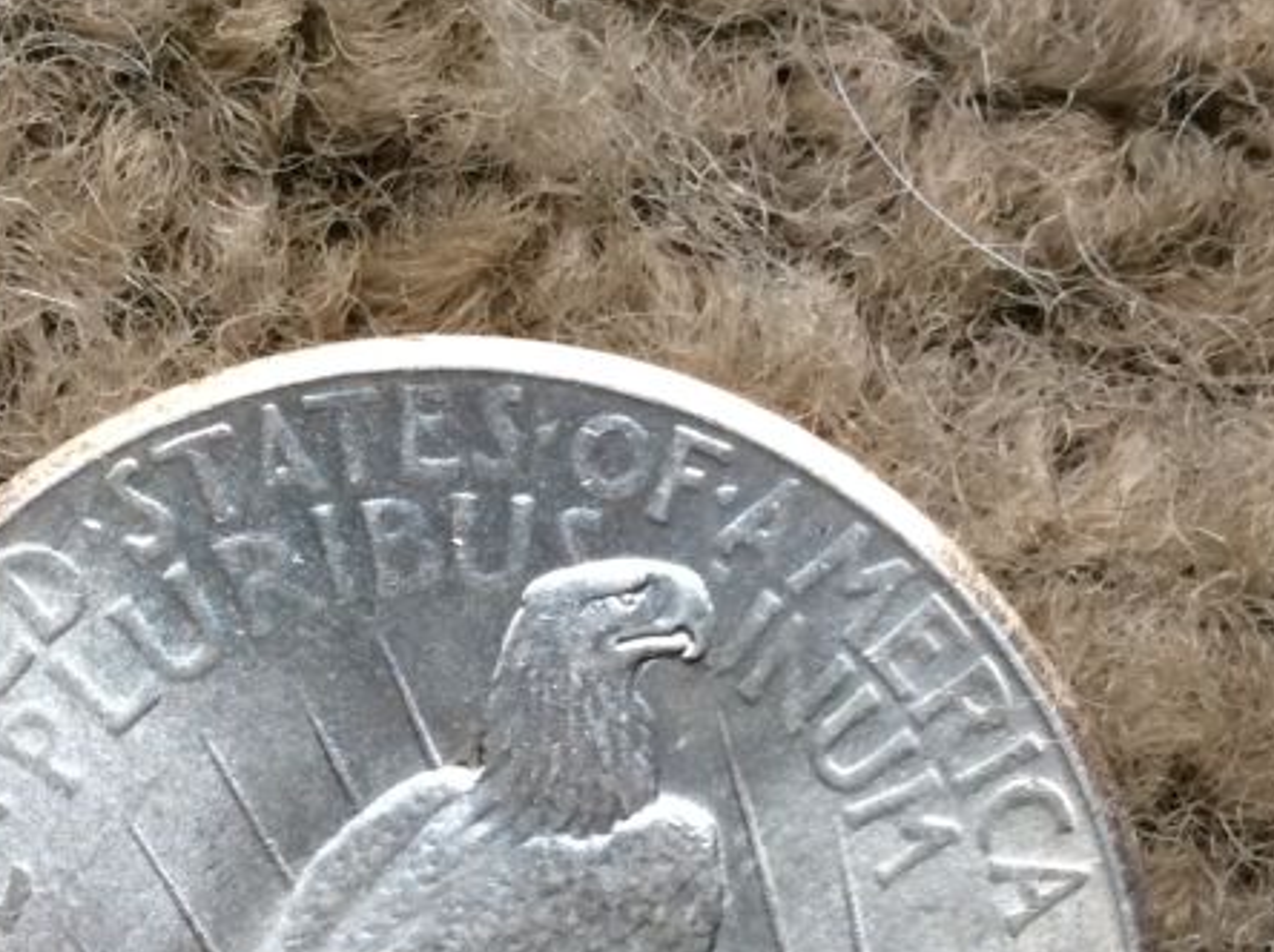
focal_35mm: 72
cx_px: 522
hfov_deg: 27.0
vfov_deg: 19.8
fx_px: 2647
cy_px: 953
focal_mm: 3.3
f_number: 2.4
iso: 80
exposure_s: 1/24
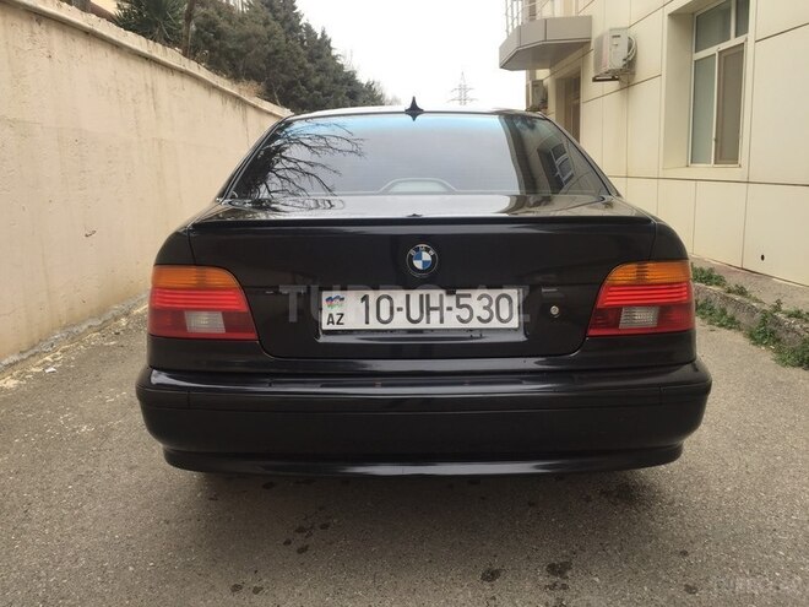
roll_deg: +1.4
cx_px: 404
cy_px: 304
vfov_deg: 48.2
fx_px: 678
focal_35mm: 29
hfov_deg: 61.7
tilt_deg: -12.9
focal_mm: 4.15
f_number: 2.2
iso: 32
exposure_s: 1/278
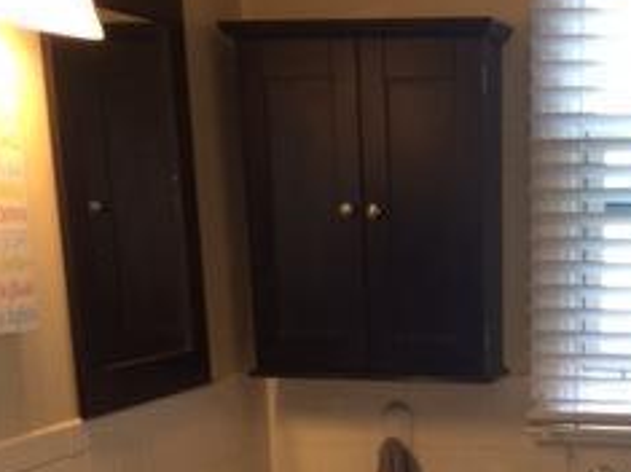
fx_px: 1439
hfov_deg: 24.2
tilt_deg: -20.5
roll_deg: +1.0
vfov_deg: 16.7
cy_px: 738
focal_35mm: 79
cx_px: 542
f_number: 2.2
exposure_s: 1/30
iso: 64
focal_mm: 4.15
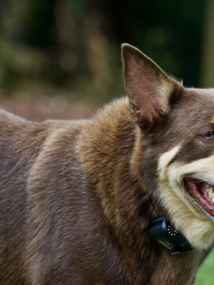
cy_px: 142
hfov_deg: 4.6
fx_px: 2679
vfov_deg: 6.1
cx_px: 175
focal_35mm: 325
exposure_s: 1/1000
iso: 640
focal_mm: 150
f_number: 5
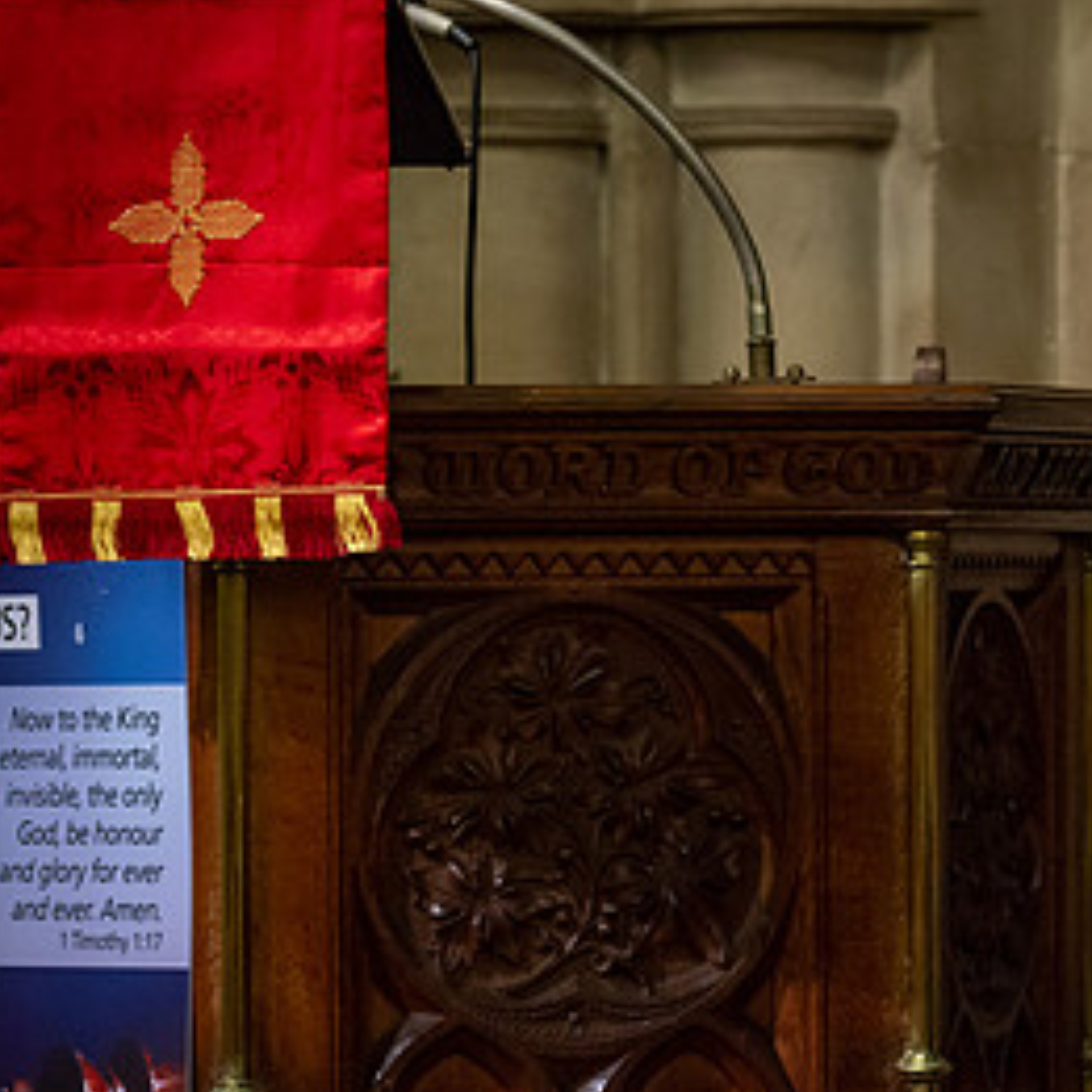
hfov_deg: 5.6
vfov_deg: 5.6
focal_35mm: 314
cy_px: 717
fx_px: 11207
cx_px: 1073
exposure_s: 1/125
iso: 2500
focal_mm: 135
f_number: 2.8
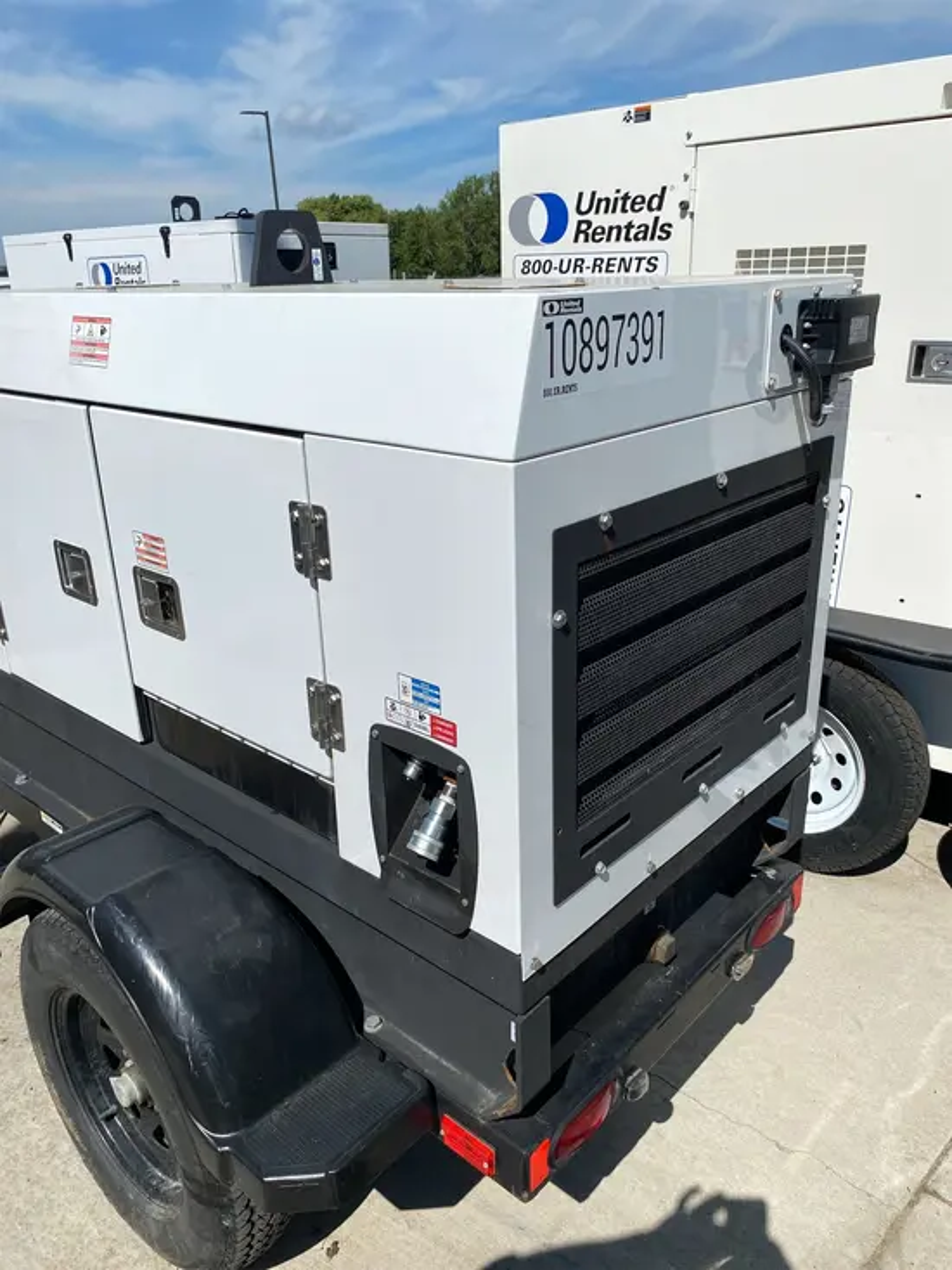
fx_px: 953
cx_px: 476
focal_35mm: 26
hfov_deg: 53.1
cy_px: 635
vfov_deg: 67.3
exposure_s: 1/7692
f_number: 1.8
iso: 32
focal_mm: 4.25
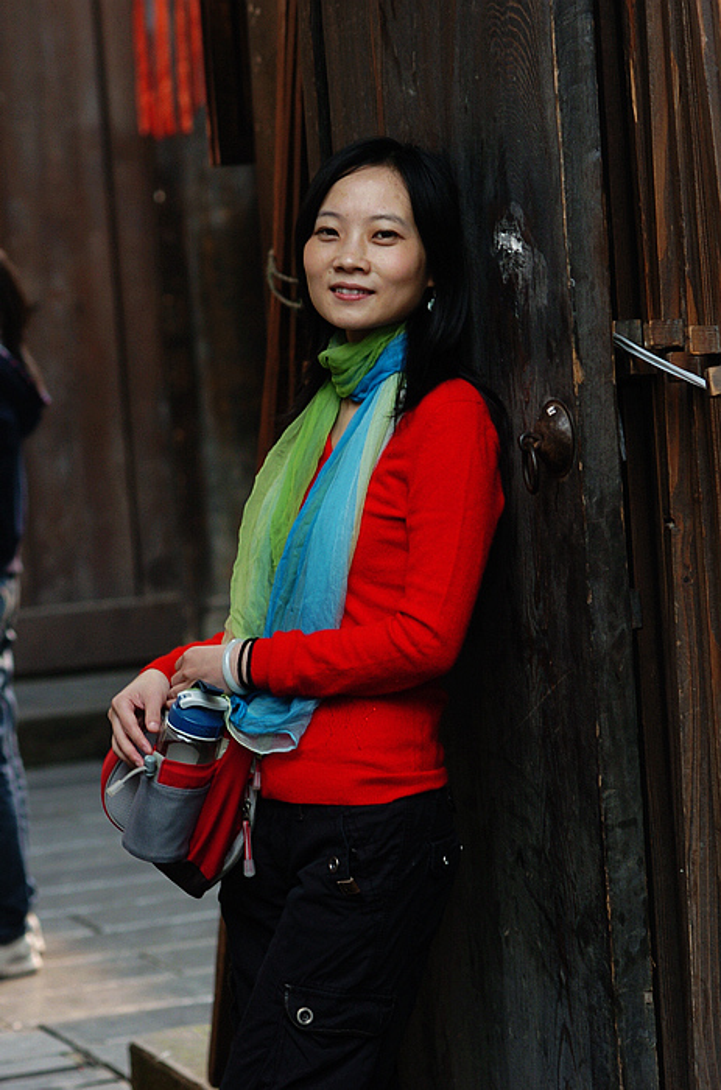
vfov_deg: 16.1
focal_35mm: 128
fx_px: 3851
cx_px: 360
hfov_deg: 10.7
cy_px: 545
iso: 200
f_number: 4.5
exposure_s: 1/125
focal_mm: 85
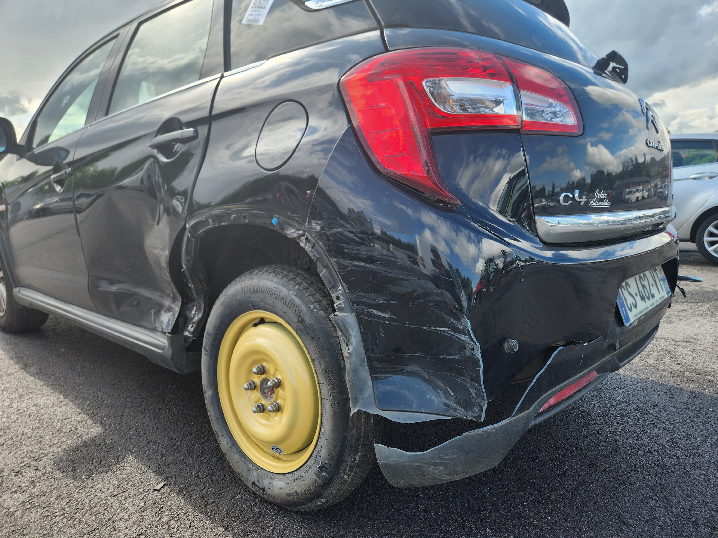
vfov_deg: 58.9
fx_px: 477
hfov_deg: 73.9
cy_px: 269
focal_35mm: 23
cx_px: 359
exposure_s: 1/500
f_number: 1.8
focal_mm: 5.4
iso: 20
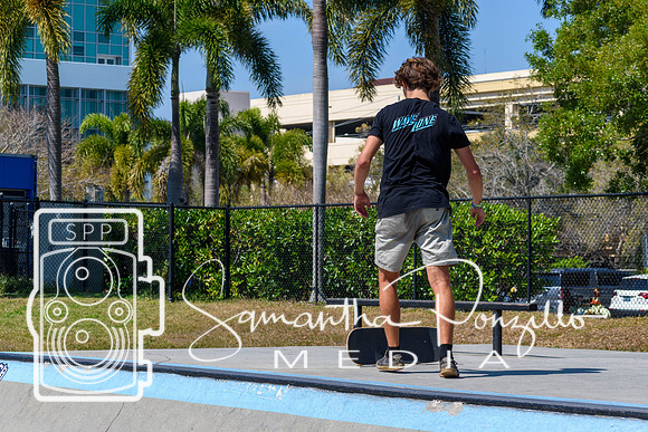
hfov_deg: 19.5
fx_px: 1890
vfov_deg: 13.0
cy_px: 216
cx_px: 324
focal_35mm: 105
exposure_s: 1/800
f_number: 7.1
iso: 200
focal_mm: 70
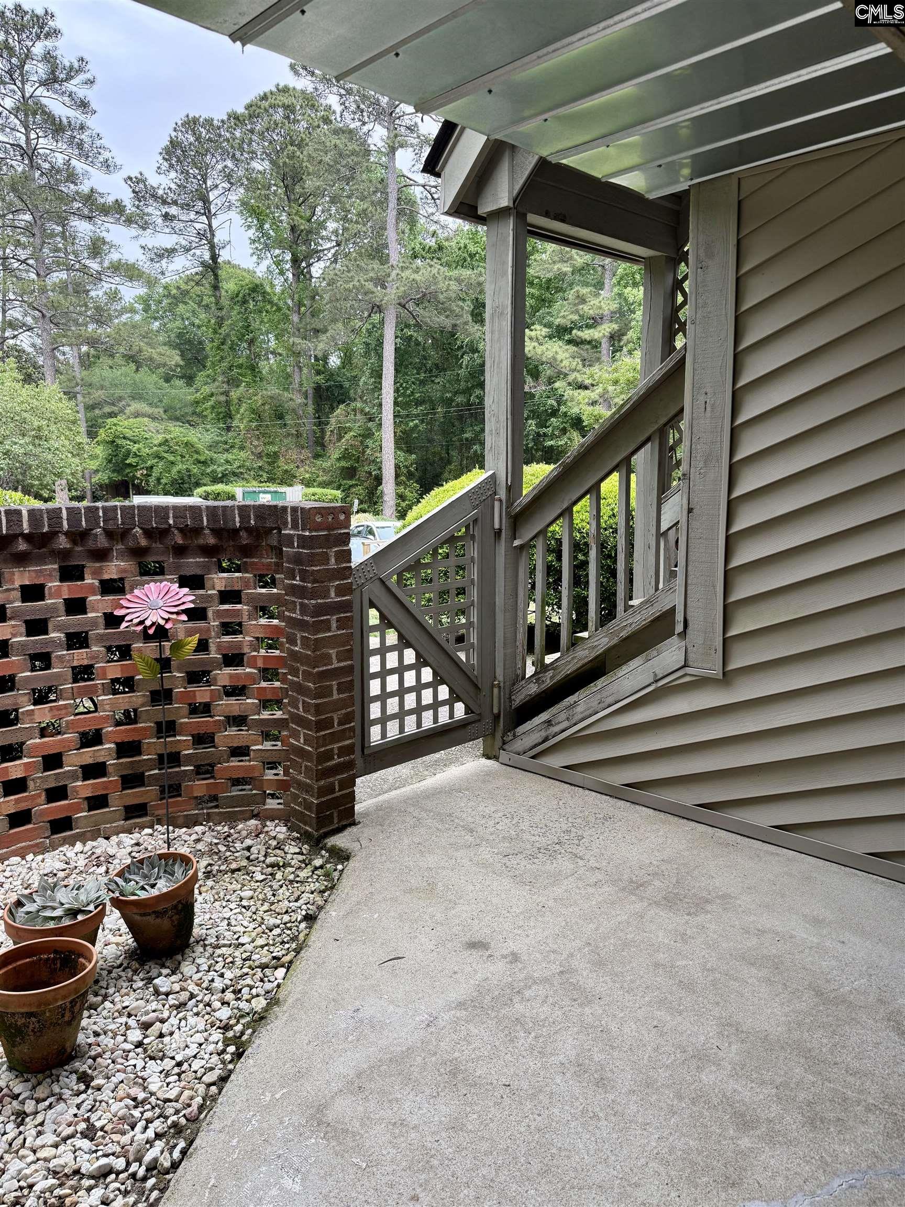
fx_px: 837
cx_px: 452
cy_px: 604
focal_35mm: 24
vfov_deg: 71.6
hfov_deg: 56.8
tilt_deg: -8.0
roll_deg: +0.5
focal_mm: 6.76
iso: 100
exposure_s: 1/888
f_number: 1.78
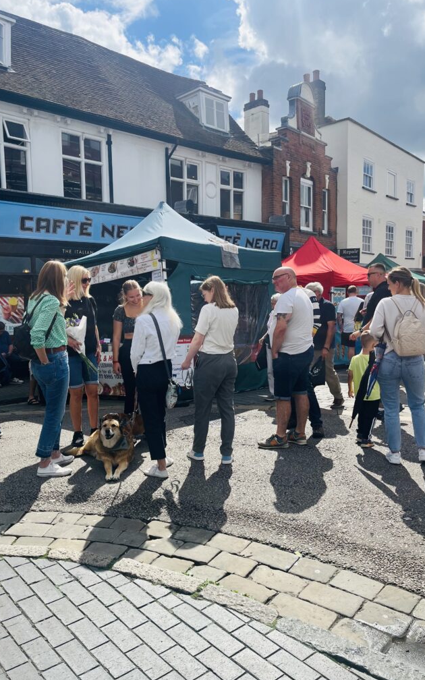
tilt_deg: -4.5
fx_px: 519
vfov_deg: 66.5
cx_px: 206
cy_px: 338
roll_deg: +2.2
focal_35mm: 28
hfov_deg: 44.5
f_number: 1.6
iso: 50
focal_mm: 5.1
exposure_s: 1/3521
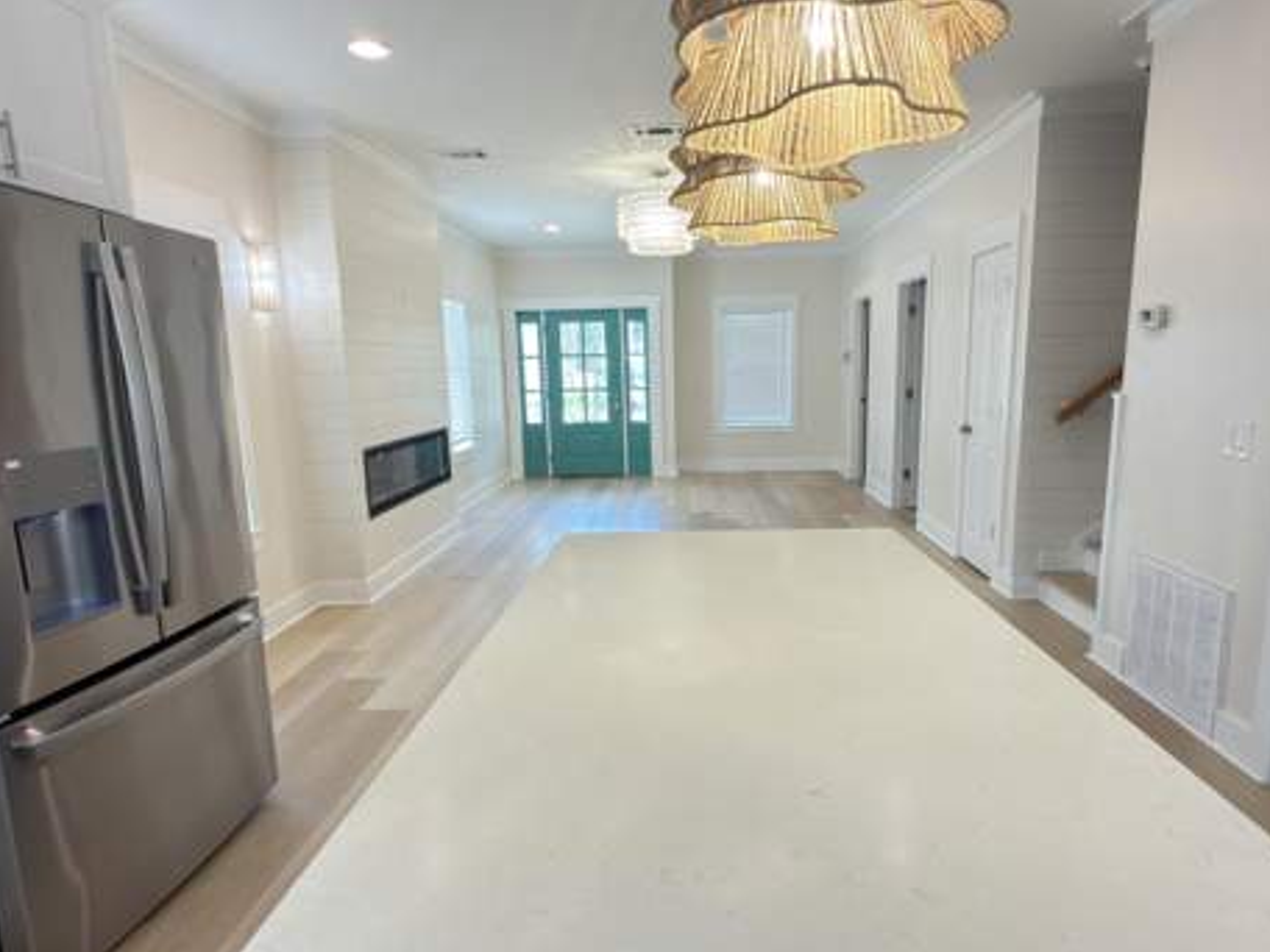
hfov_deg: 81.7
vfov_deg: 65.9
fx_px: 734
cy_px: 497
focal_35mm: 20
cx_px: 660
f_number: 2.2
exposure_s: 1/30
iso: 80
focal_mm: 2.22
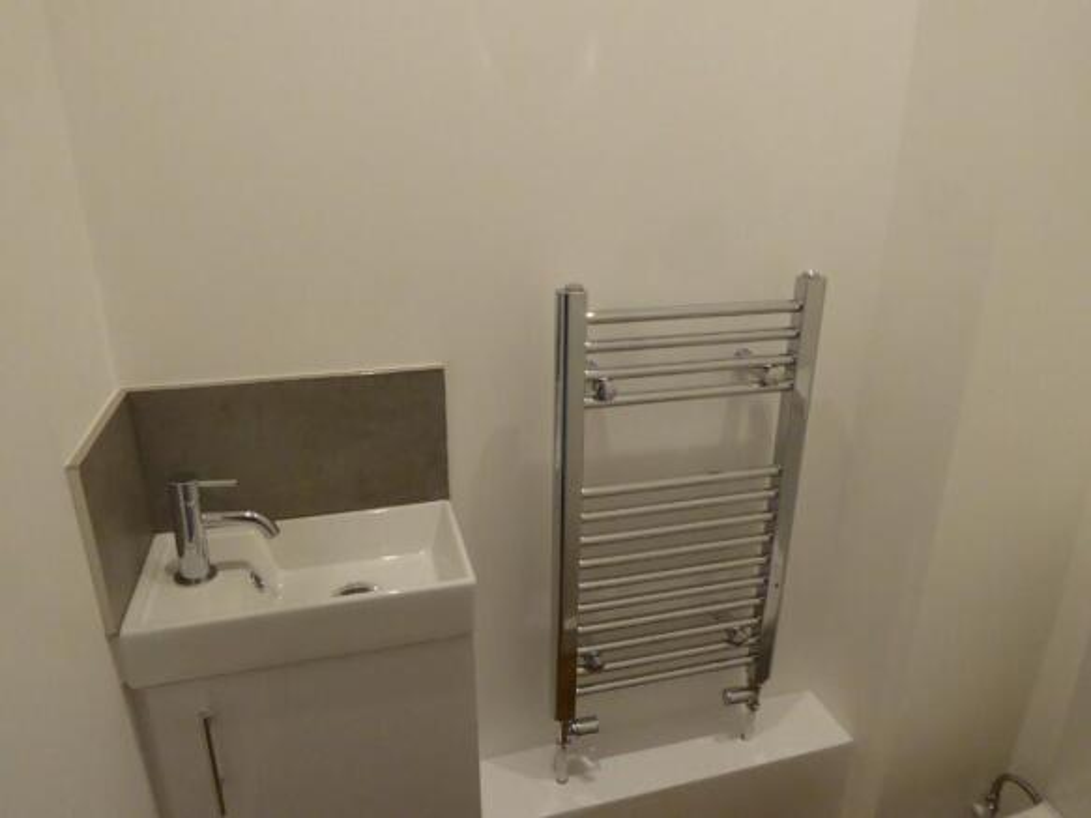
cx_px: 546
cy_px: 409
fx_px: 756
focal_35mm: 24
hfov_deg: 71.6
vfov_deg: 56.8
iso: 800
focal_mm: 4.3
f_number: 6.3
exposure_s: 1/60
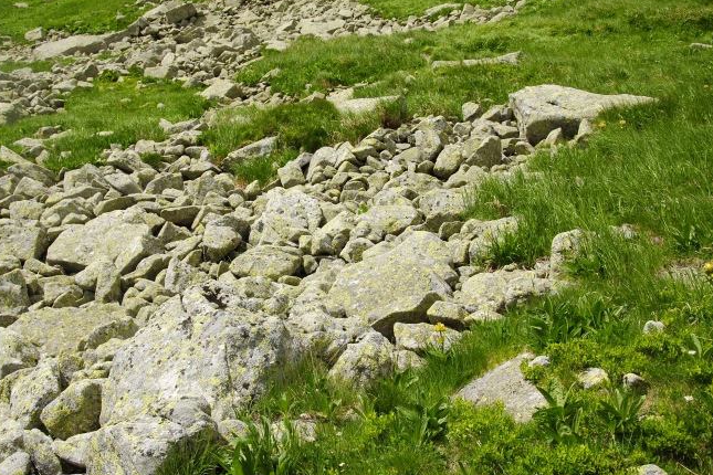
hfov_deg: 47.3
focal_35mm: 41
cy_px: 251
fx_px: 812
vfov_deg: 32.6
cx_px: 305
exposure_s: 1/200
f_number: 7.1
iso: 100
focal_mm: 22
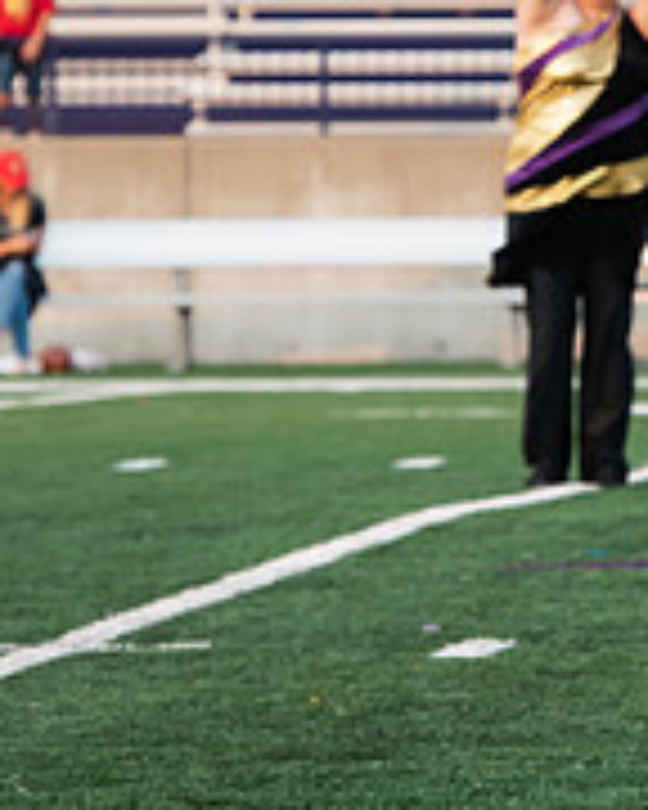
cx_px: 886
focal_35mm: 484
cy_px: 52
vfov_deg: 4.0
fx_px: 11603
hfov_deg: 3.2
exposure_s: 1/500
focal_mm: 160
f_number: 5.6
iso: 640
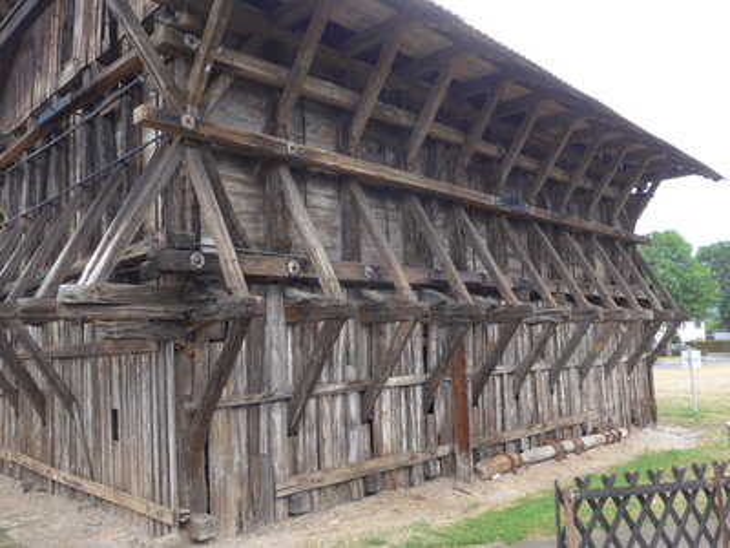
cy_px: 274
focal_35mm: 29
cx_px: 365
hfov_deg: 61.7
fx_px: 612
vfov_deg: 48.2
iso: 80
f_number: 2.8
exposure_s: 1/200
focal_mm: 6
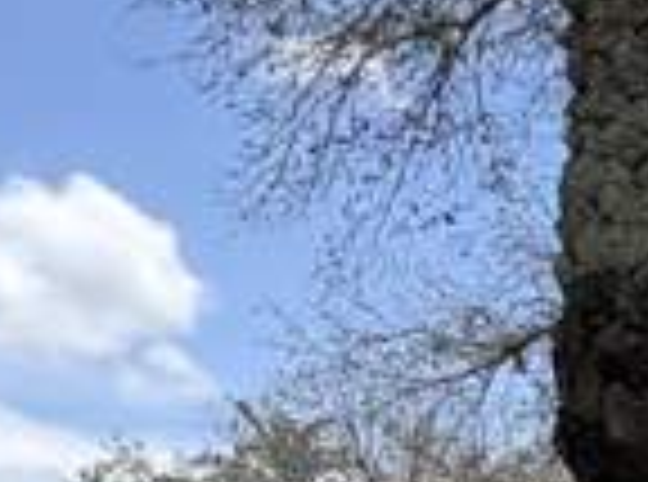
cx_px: 1318
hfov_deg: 17.4
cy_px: 811
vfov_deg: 16.4
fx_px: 1455
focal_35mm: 78
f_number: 2.2
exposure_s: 1/1277
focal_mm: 2.22
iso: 64
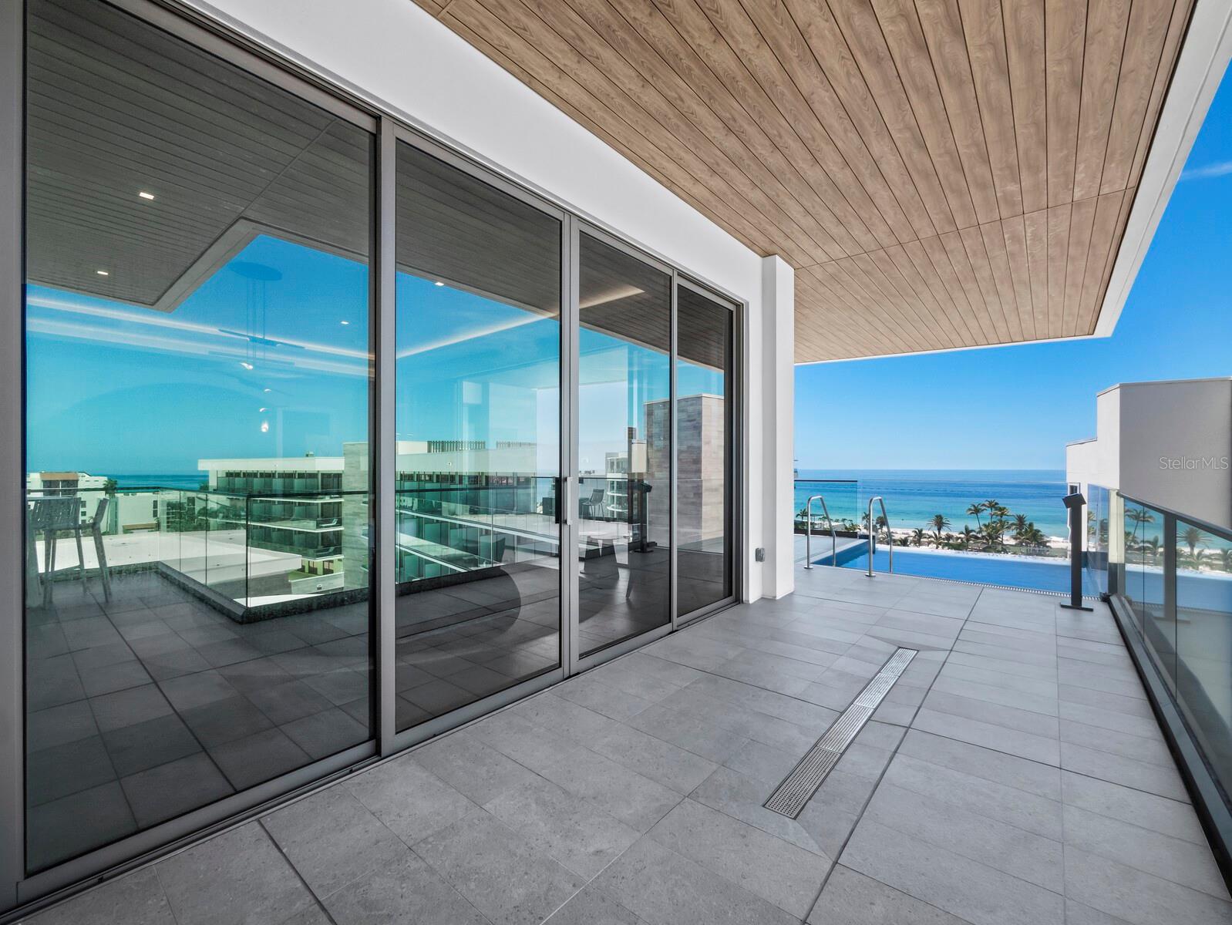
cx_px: 616
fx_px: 498
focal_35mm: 14
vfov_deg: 85.7
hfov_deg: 102.0
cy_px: 462
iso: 320
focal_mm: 7
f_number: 11
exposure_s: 1/50
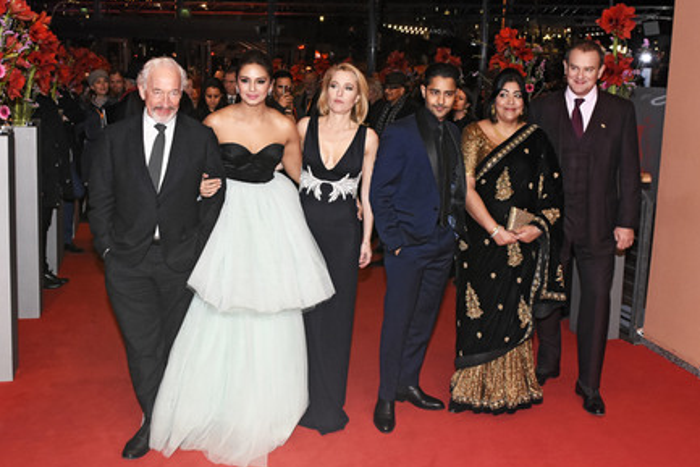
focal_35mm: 27
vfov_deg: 48.7
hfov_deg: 68.3
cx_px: 352
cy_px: 241
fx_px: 516
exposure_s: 1/250
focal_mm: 17
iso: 1600
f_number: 6.3
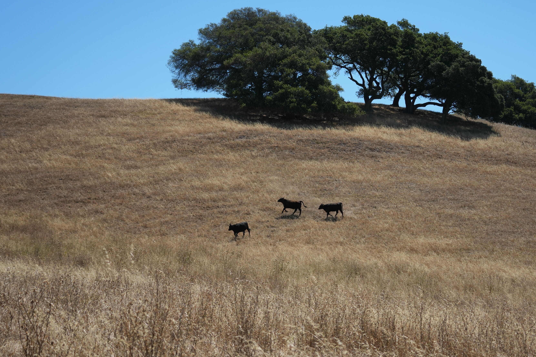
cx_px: 320
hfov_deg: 21.4
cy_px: 185
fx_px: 1414
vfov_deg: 14.4
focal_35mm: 95
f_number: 5
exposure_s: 1/2500
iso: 400
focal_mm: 73
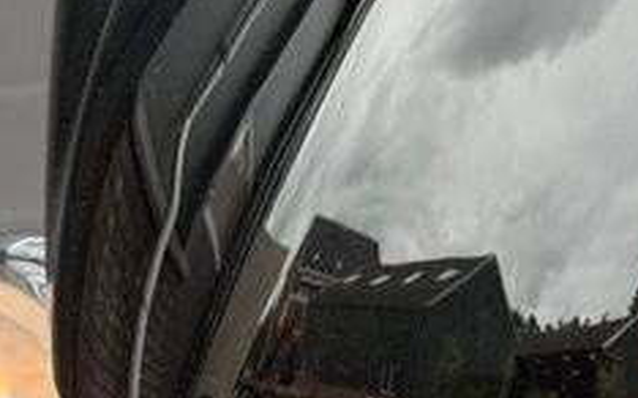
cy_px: 142
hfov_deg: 14.8
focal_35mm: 139
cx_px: 627
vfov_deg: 9.4
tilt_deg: -26.6
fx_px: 2416
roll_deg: +2.3
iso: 100
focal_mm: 6.76
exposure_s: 1/484
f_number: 1.78
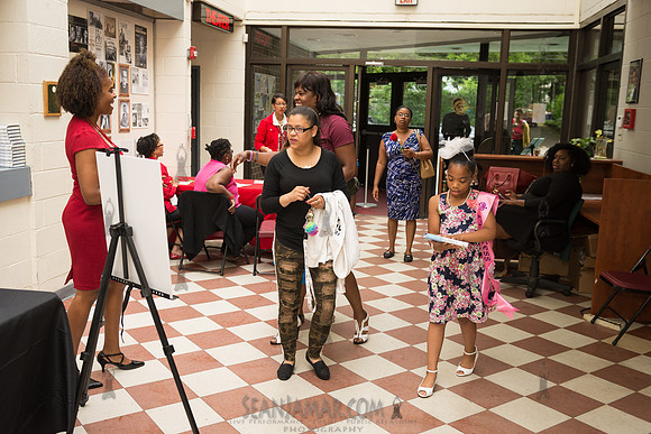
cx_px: 326
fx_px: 651
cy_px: 217
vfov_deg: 36.9
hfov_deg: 53.1
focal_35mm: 36
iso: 500
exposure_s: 1/500
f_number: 4
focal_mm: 36
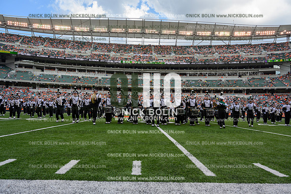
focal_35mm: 24
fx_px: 194
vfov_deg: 53.2
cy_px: 97
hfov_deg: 73.7
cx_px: 146
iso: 80
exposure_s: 1/100
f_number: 7.1
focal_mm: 24
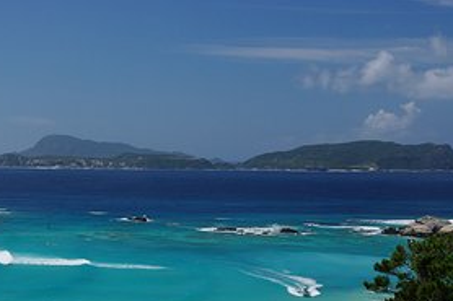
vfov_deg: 14.4
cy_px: 276
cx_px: 81
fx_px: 1182
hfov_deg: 21.4
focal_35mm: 94
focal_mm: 34
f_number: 13
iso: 200
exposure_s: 1/160
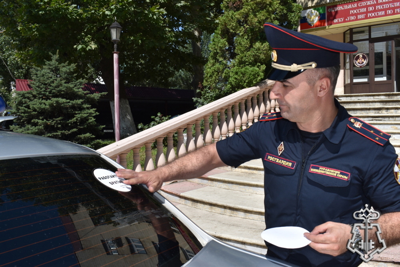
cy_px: 134
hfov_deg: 55.1
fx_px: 383
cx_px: 200
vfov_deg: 38.4
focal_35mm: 34
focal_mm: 23
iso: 100
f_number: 14
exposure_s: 1/200
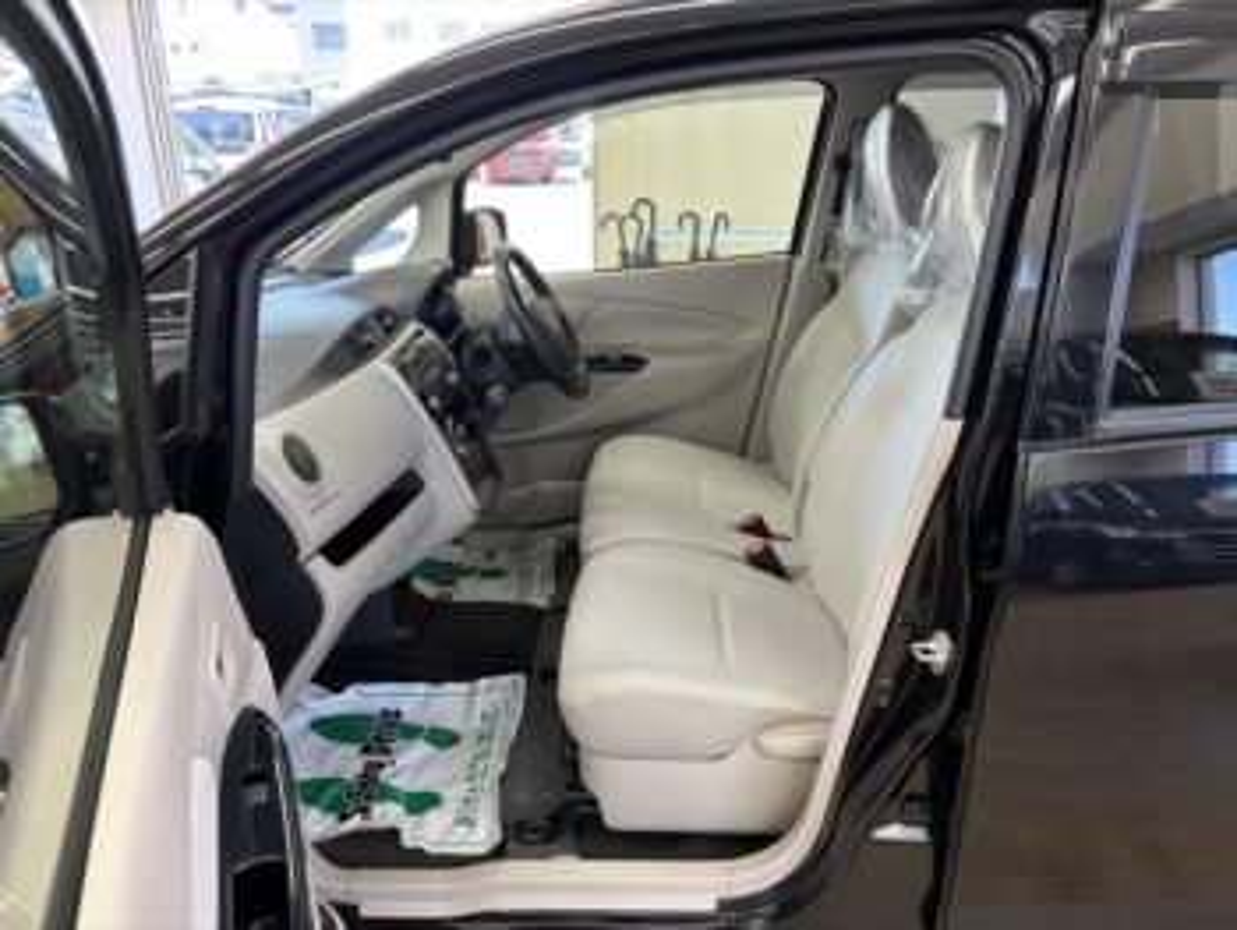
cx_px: 618
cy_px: 465
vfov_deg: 53.1
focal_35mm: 26
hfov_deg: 67.3
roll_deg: -0.5
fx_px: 930
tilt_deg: -21.4
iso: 125
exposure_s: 1/100
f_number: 1.6
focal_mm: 5.96
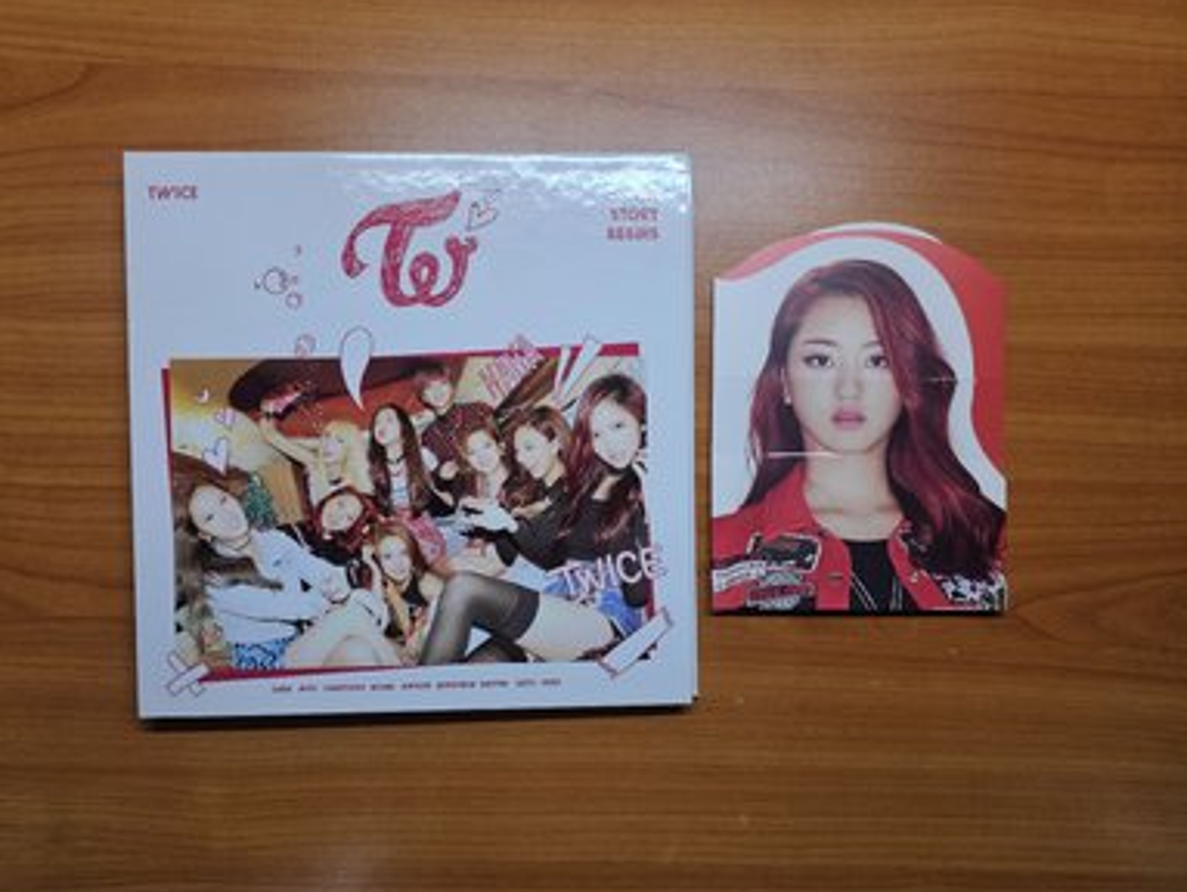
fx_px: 824
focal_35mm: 24
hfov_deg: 71.5
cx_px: 570
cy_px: 461
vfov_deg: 56.9
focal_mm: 6.3
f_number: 1.7
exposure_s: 1/208
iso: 100
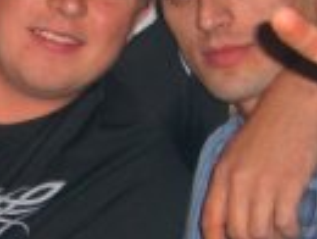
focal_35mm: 212
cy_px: 244
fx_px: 1945
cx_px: -78
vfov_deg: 7.0
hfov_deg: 9.2
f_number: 3.1
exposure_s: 1/60
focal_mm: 9.5
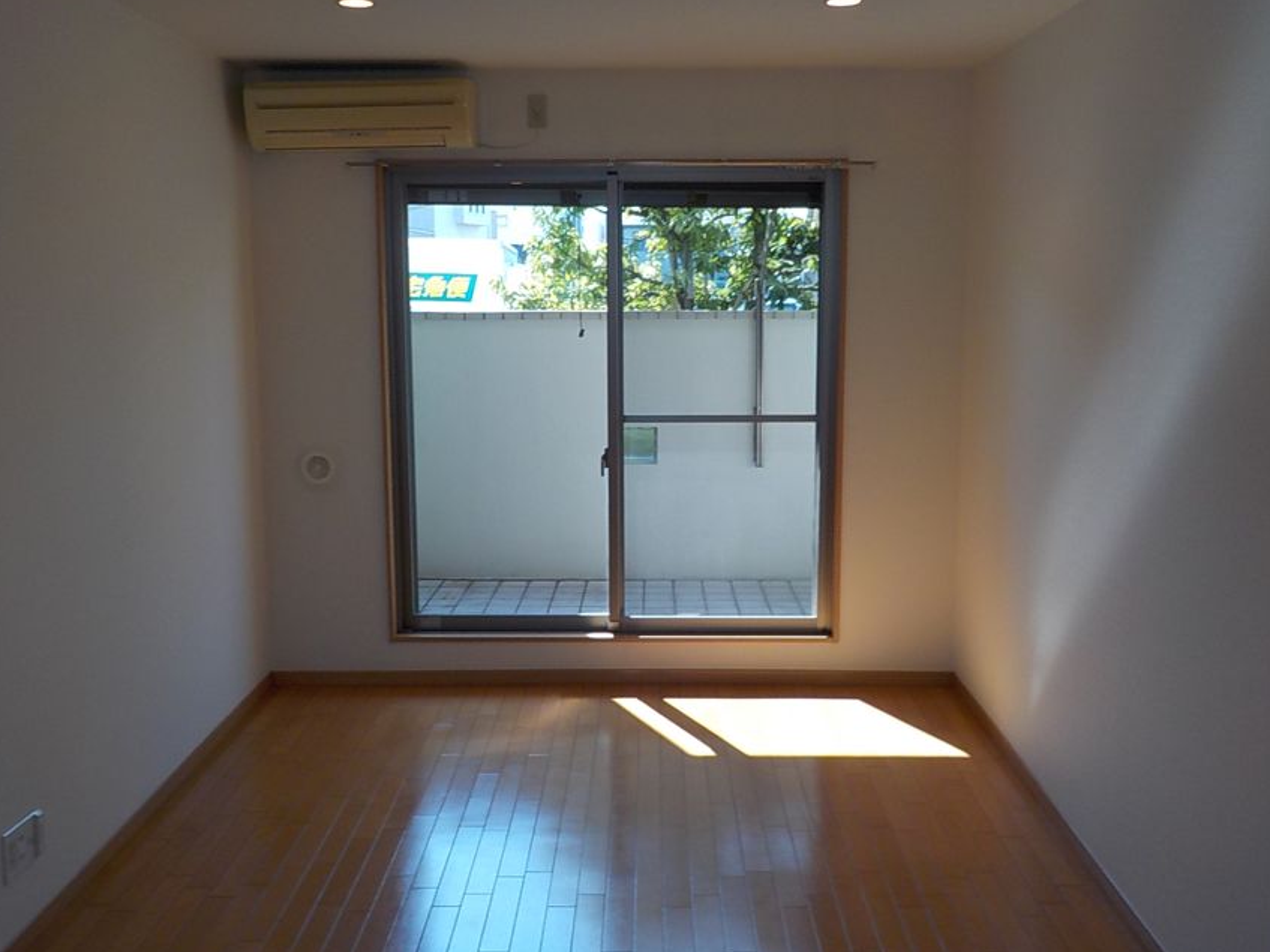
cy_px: 454
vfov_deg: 41.8
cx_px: 637
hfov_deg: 54.0
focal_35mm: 34
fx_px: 1247
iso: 125
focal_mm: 4.1
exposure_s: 1/125
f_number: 3.3
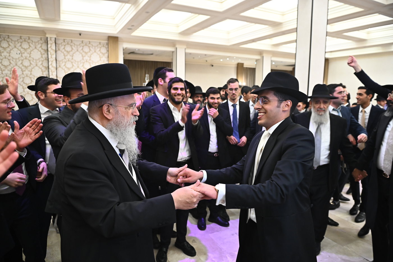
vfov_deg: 53.1
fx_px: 262
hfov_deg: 73.8
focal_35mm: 24
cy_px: 131
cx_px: 196
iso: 3200
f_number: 3.5
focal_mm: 24
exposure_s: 1/200
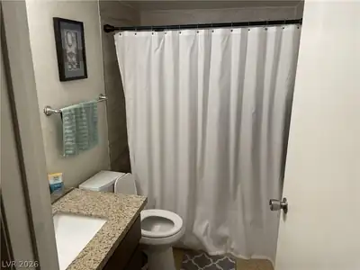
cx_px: 180
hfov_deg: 67.3
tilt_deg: -13.9
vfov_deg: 53.1
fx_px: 270
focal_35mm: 26
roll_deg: +1.1
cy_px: 135
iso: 64
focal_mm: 4.2
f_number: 1.6
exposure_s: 1/60
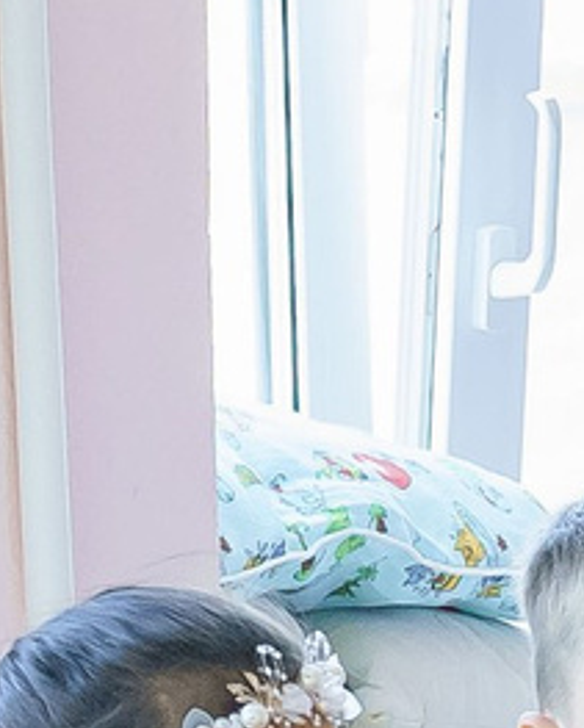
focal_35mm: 600
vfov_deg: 3.2
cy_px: 1498
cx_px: 1679
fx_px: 12941
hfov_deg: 2.6
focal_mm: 64
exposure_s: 1/160
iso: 2500
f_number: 5
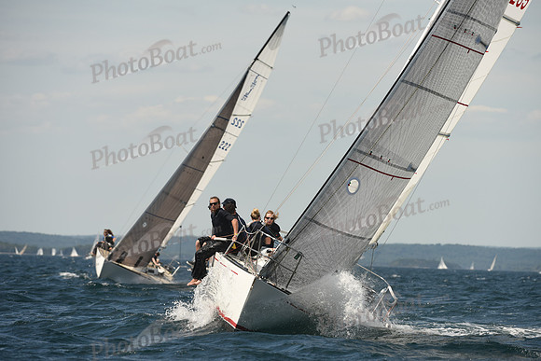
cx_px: 270
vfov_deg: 4.6
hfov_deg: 6.9
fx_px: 4509
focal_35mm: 300
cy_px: 180
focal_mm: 300
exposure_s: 1/1000
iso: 250
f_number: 6.3
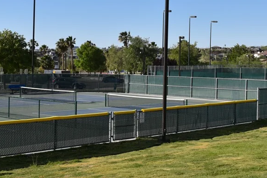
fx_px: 533
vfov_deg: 18.8
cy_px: 45
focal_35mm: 72
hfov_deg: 28.0
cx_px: 94
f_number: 10
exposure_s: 1/400
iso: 200
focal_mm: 27
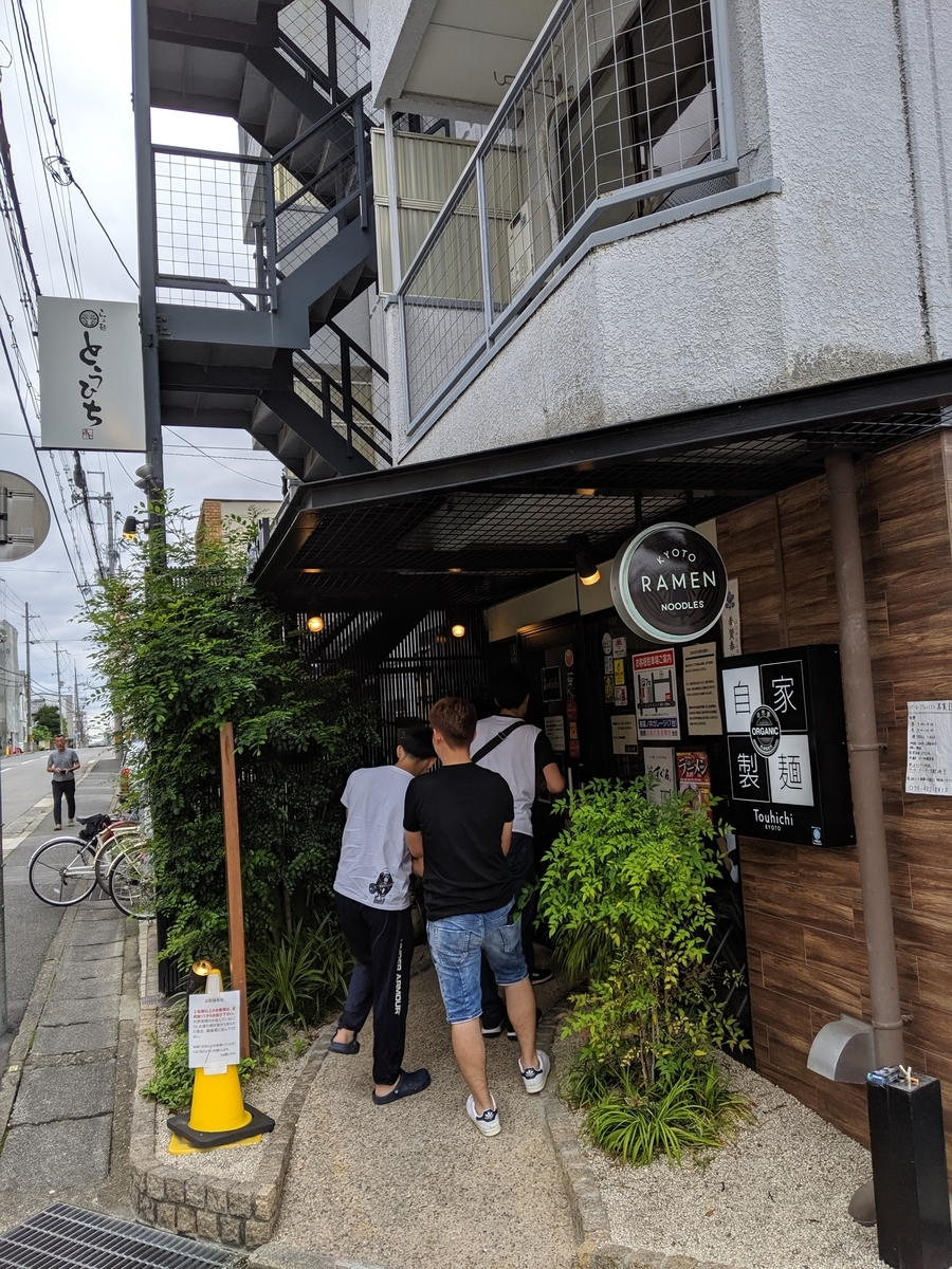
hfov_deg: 51.4
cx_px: 476
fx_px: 990
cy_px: 634
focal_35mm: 27
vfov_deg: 65.3
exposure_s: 1/1675
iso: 56
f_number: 1.8
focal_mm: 4.44
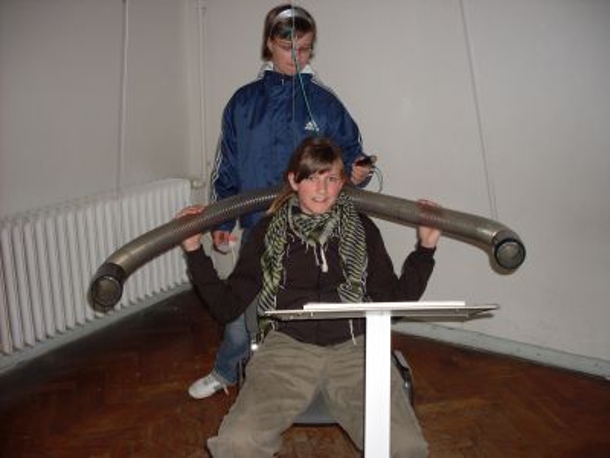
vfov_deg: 37.7
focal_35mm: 38
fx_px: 670
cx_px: 305
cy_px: 229
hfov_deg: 49.0
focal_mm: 6.3
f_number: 2.8
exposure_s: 1/45
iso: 100
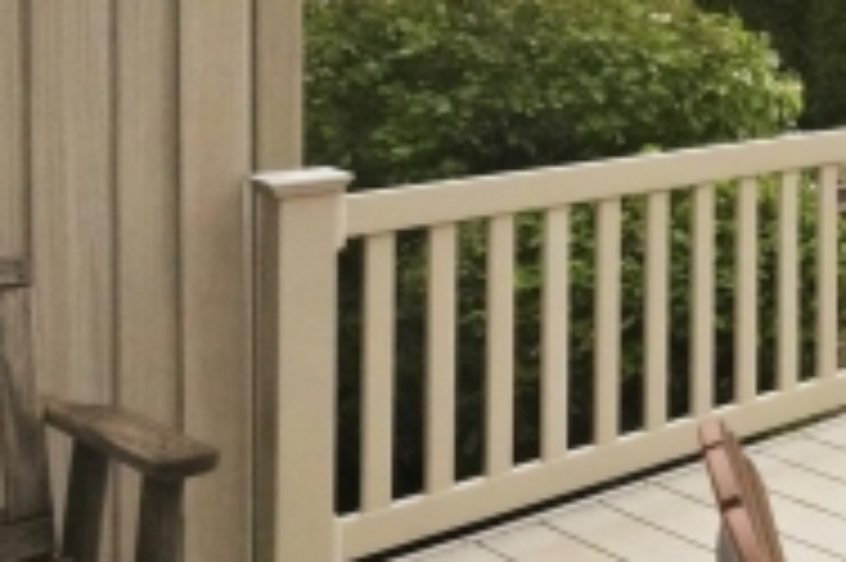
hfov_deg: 22.9
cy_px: -72
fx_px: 1409
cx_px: 1431
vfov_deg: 21.3
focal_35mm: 60
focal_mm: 10
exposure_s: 1/1600
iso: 1600
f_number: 8
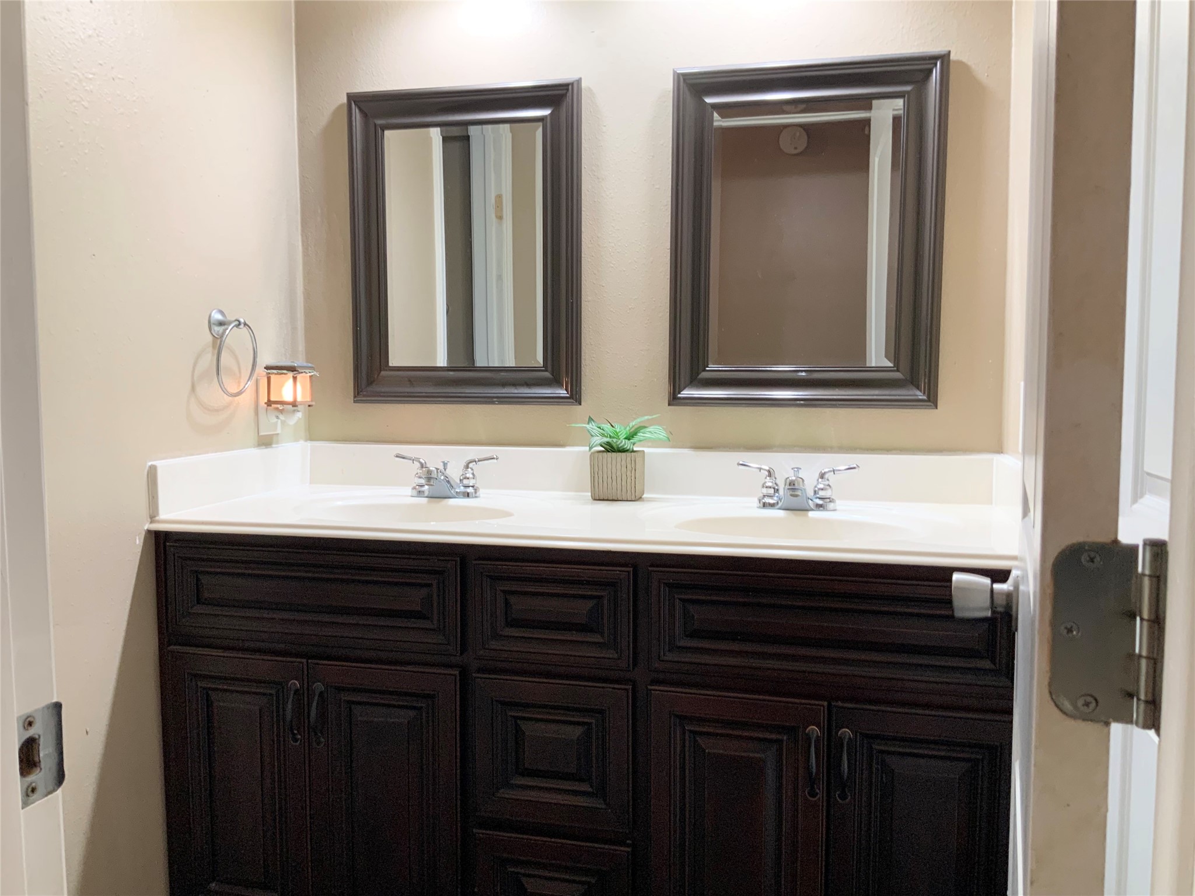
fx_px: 1001
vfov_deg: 48.2
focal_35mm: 29
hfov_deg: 61.7
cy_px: 448
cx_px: 598
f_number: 1.8
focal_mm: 3
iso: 80
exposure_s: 1/60
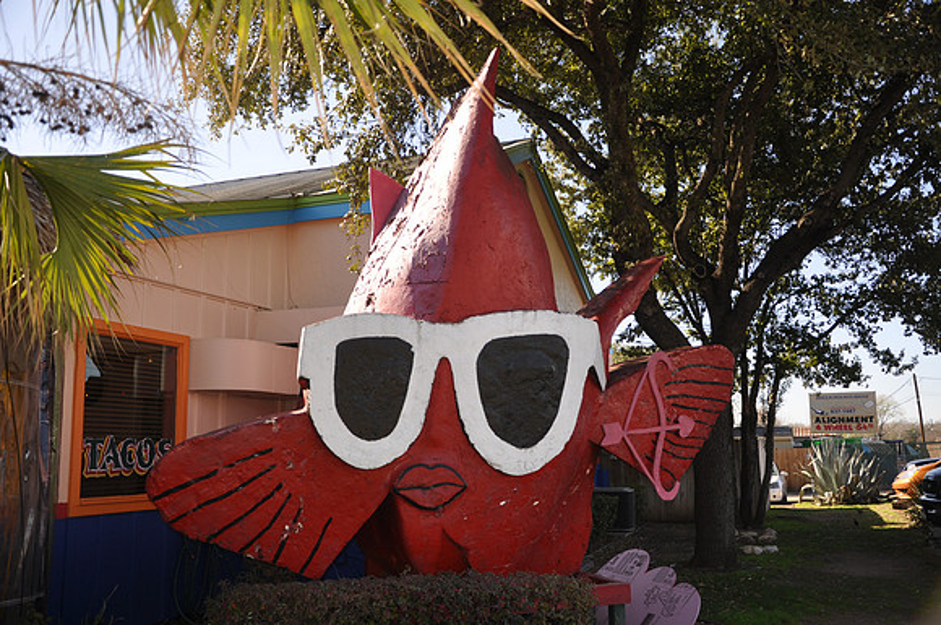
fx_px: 861
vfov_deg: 39.9
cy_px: 312
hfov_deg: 57.3
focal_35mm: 33
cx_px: 470
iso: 220
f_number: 3.8
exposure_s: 1/200
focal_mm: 22
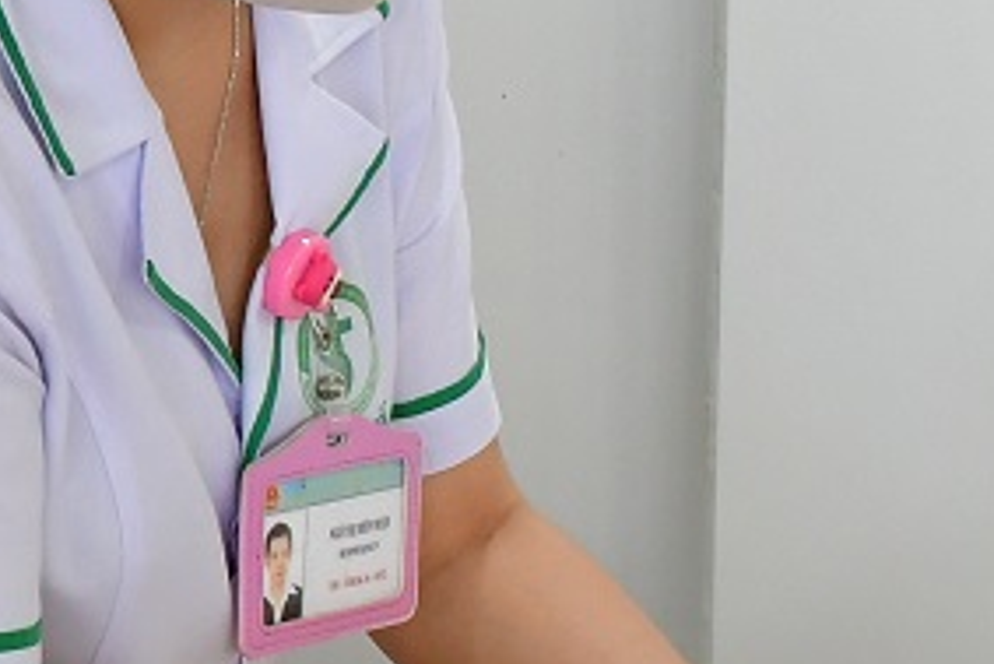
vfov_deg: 5.8
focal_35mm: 236
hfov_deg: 8.5
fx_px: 6519
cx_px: -469
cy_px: 179
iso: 1250
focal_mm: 27
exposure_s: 1/40
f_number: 8
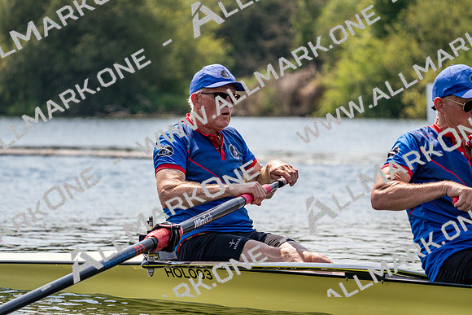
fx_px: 2623
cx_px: 236
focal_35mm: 200
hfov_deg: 10.3
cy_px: 158
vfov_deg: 6.9
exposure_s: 1/1600
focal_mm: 200
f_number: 5.6
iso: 200
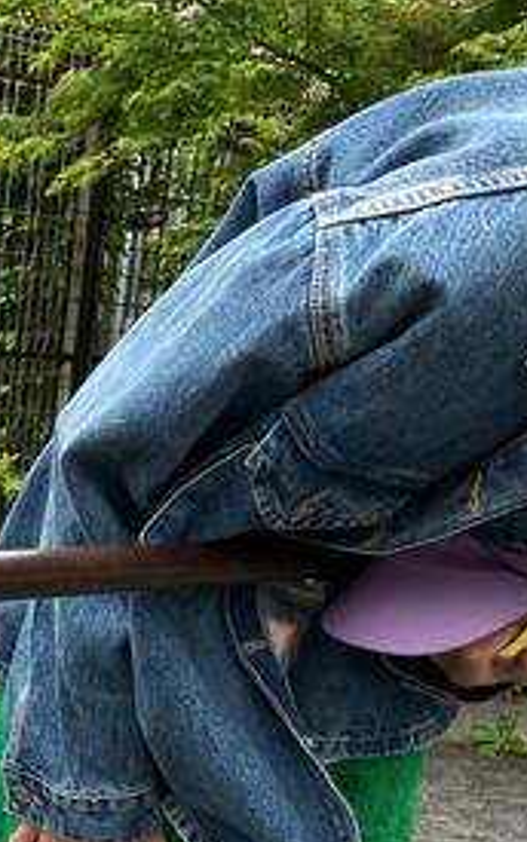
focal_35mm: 72
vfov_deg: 25.8
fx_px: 1654
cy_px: 994
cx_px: -211
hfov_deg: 16.8
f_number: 1.8
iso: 32
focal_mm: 3.99
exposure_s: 1/326
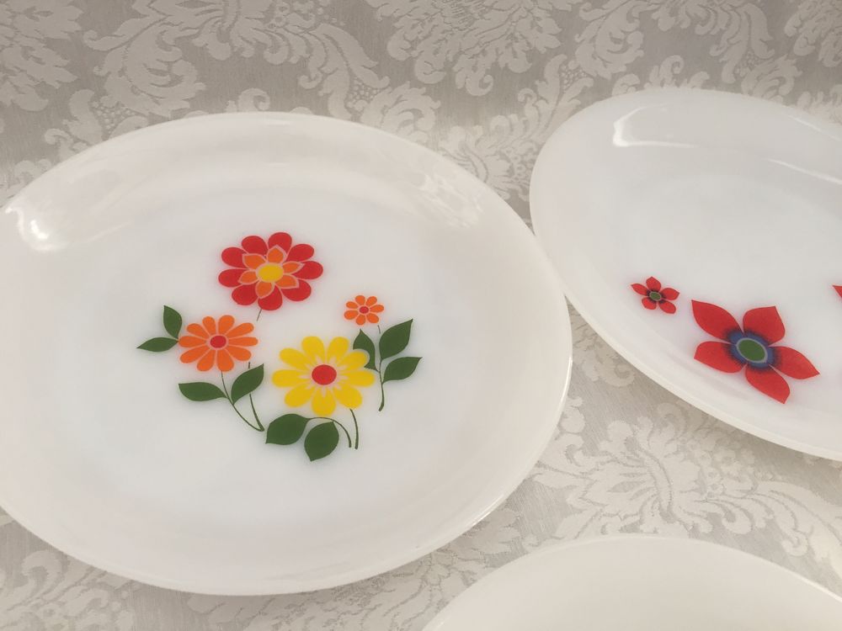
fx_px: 705
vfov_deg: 48.2
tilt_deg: -49.4
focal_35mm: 29
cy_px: 316
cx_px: 421
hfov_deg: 61.7
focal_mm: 4.15
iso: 64
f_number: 2.2
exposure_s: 1/33
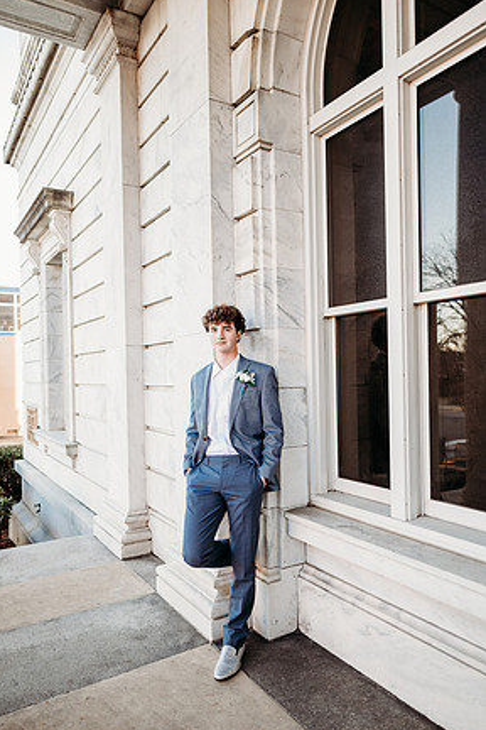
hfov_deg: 51.3
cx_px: 235
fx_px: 506
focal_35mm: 25
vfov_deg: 71.5
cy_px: 372
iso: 320
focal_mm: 24
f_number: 2
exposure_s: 1/320
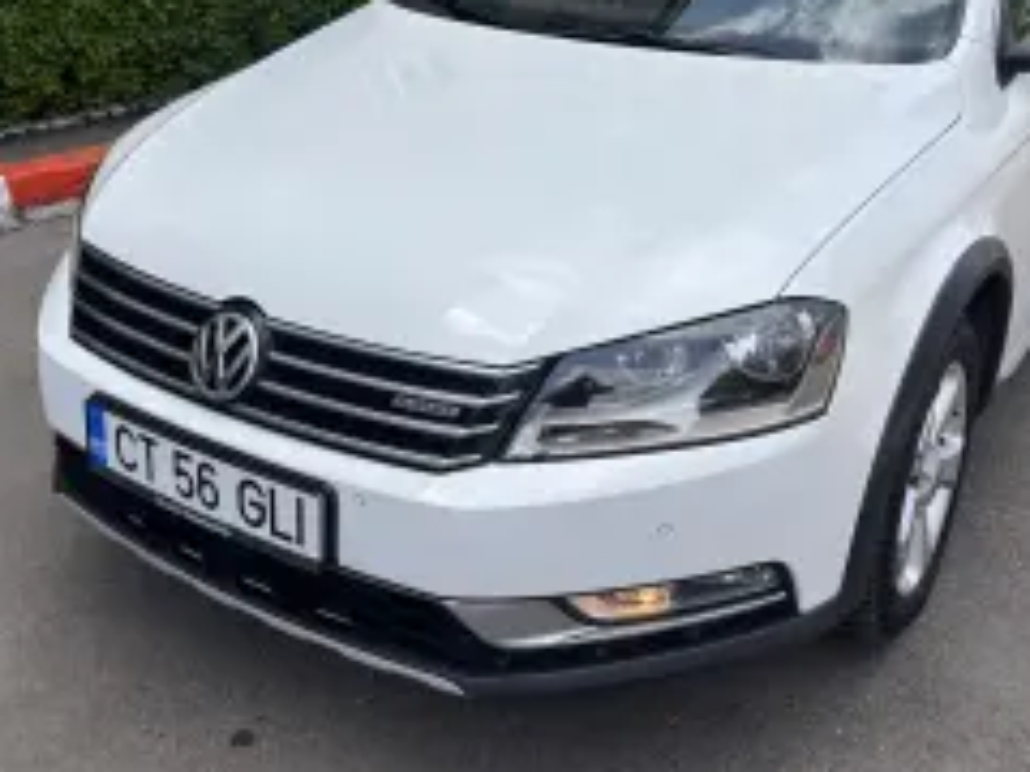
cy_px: 210
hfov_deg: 47.8
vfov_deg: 36.1
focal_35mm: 39
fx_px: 1160
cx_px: 562
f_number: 1.6
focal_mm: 5.96
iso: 50
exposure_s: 1/2105
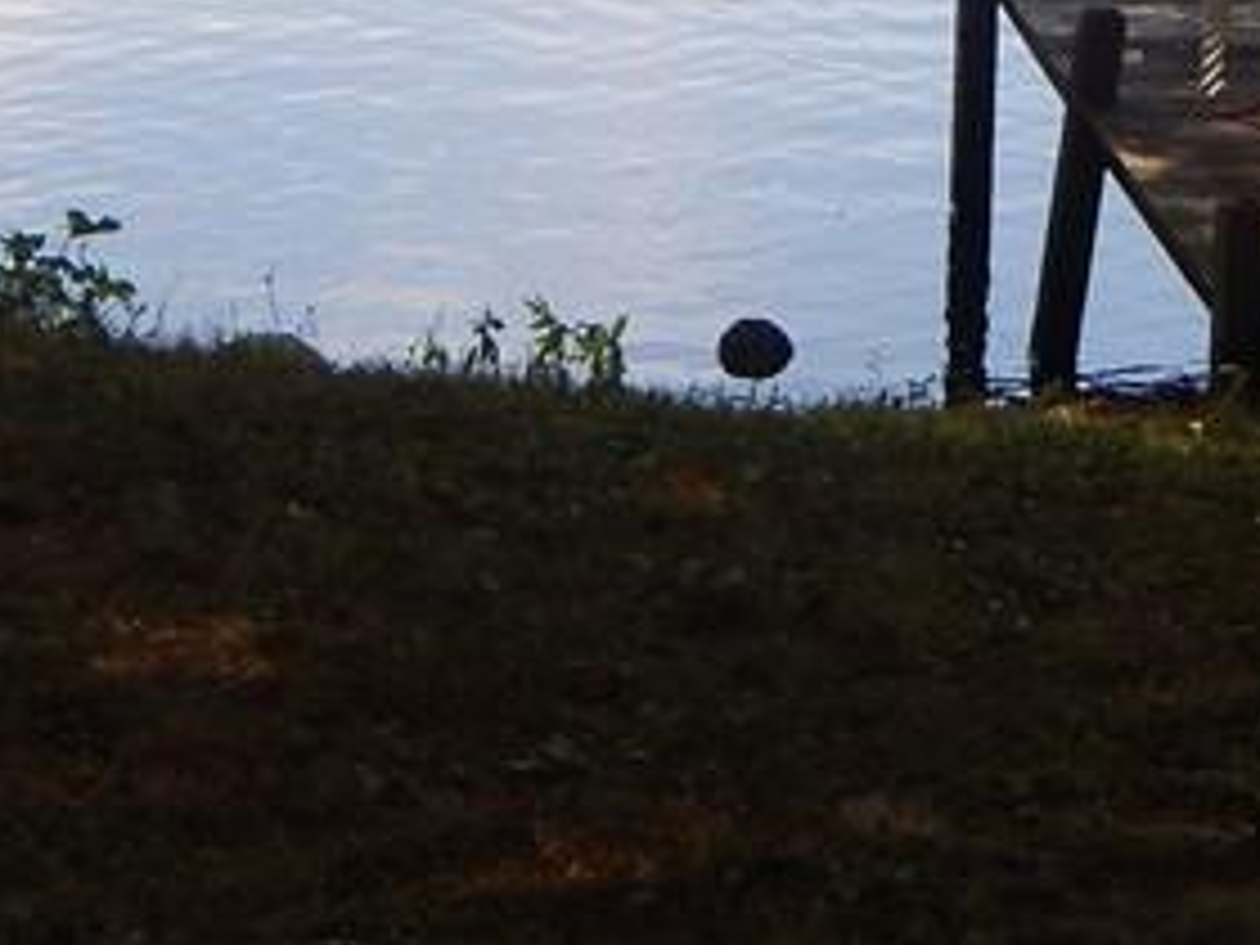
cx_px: 1616
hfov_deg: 12.2
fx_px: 5715
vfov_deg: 9.0
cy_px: -778
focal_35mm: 157
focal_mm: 7.7
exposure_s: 1/400
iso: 125
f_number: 3.6
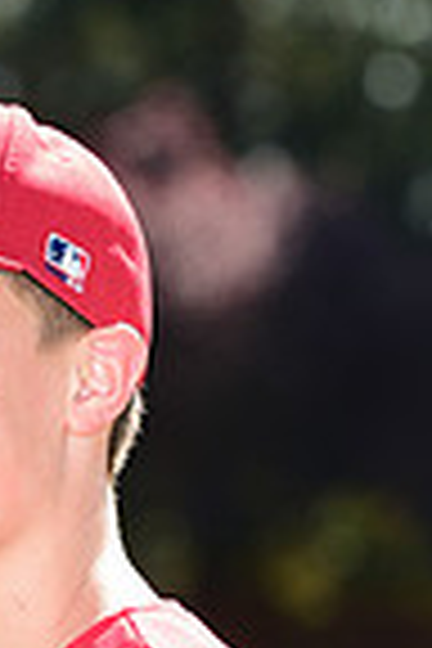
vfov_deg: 3.8
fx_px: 9755
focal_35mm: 542
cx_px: -61
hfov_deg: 2.5
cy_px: 950
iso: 125
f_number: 4.5
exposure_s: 1/320
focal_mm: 135
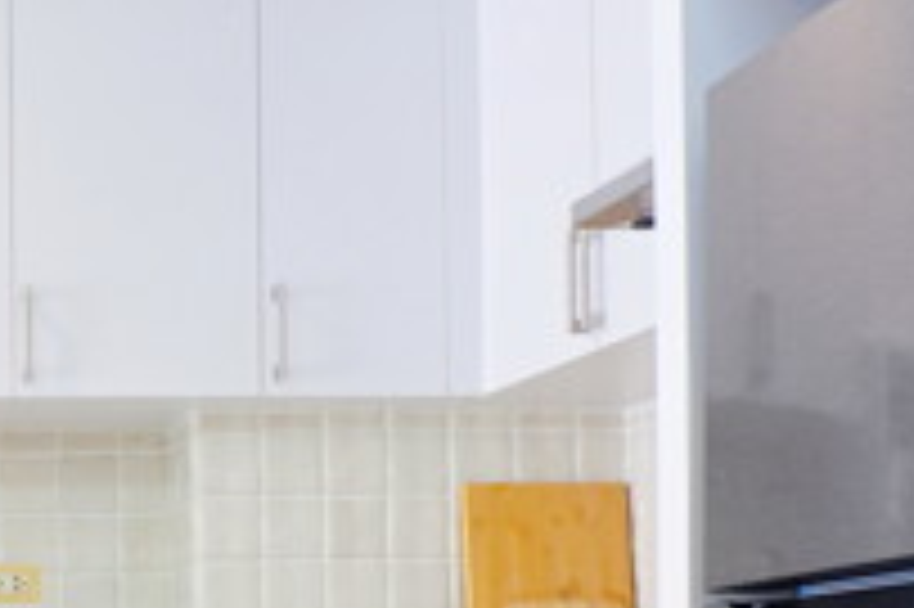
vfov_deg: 18.1
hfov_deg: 23.8
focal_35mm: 71
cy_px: 752
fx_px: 1801
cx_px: -374
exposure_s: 1/25
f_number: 3.5
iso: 200
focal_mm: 16
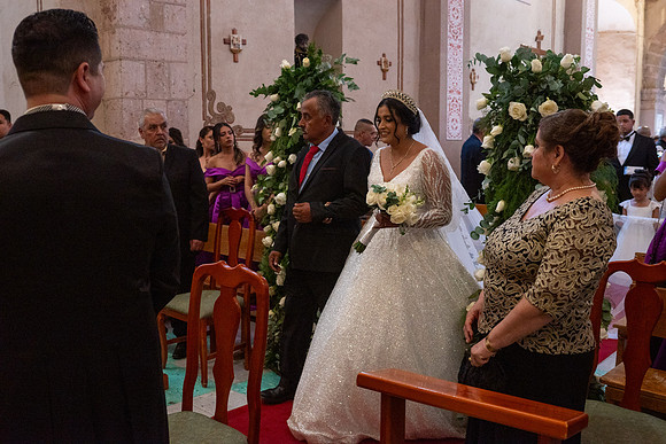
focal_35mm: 35
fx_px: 648
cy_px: 222
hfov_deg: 54.4
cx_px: 333
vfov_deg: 37.9
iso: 2500
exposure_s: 1/125
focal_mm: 35
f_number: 5
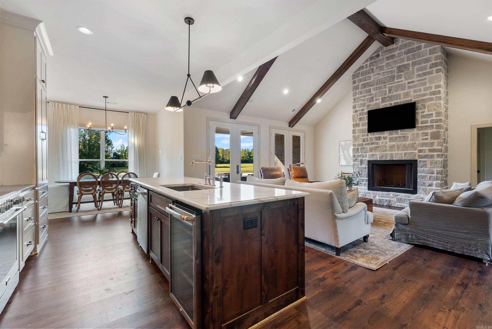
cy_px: 164
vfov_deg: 73.8
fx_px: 219
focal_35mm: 16
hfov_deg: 96.7
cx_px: 246
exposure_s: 1/3
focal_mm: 16
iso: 640
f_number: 9
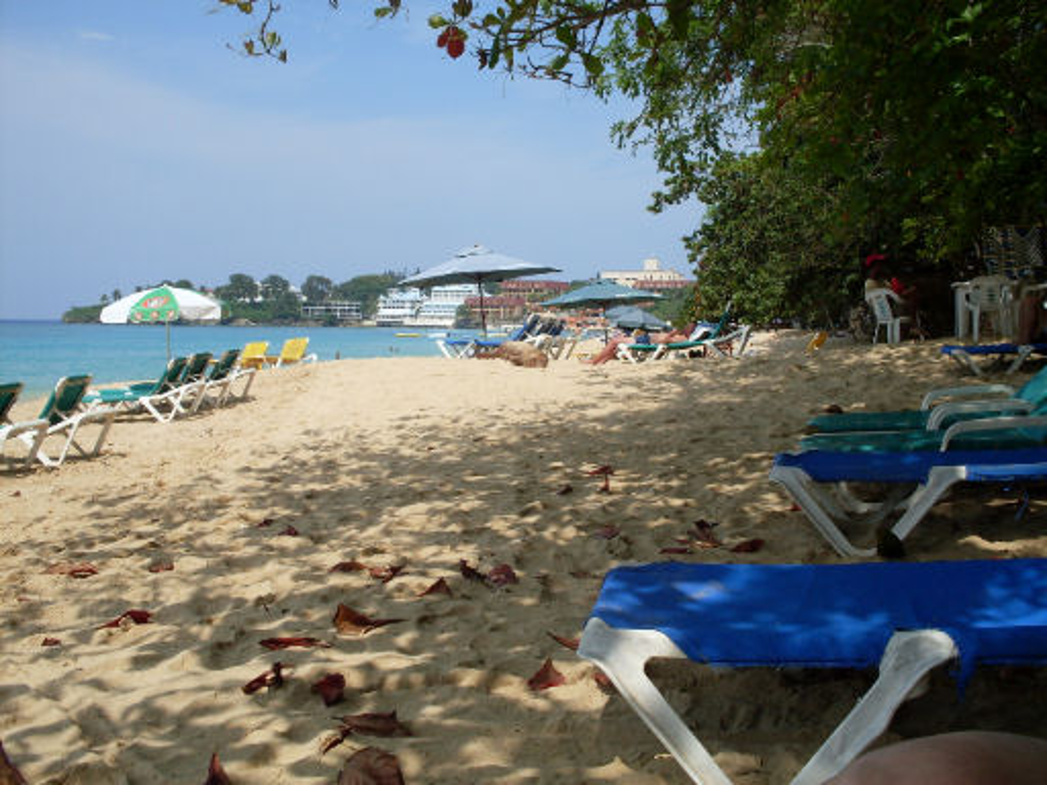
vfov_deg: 37.7
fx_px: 1149
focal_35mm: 38
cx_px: 524
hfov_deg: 49.0
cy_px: 392
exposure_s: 1/250
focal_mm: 6.3
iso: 80
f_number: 8.4
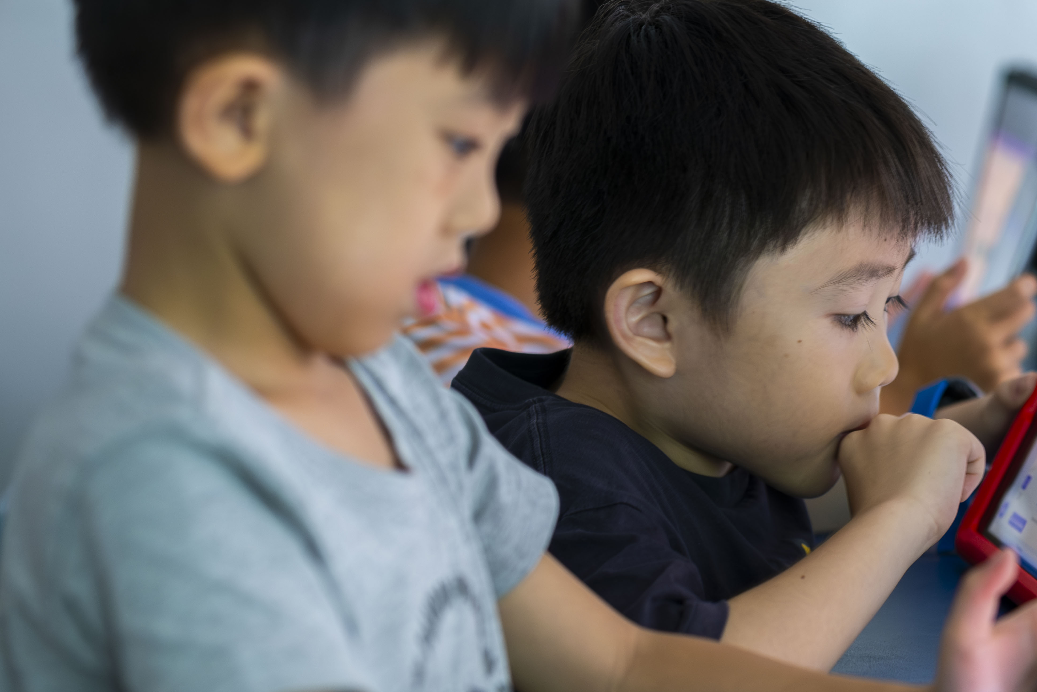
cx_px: 803
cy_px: 480
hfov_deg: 15.6
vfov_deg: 10.5
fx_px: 3774
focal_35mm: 131
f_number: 2
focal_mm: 56
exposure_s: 1/125
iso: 1000
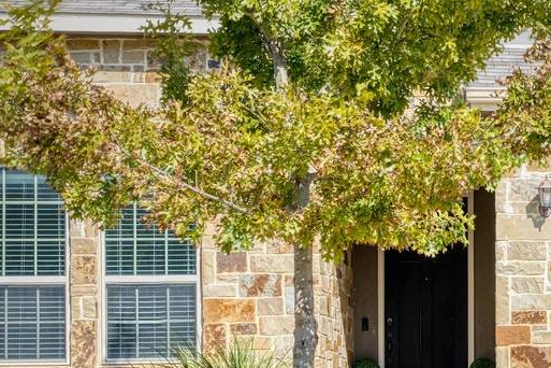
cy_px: 128
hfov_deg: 24.5
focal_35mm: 79
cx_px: 555
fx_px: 1209
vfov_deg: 17.2
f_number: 8
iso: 400
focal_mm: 25
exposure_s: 1/1600
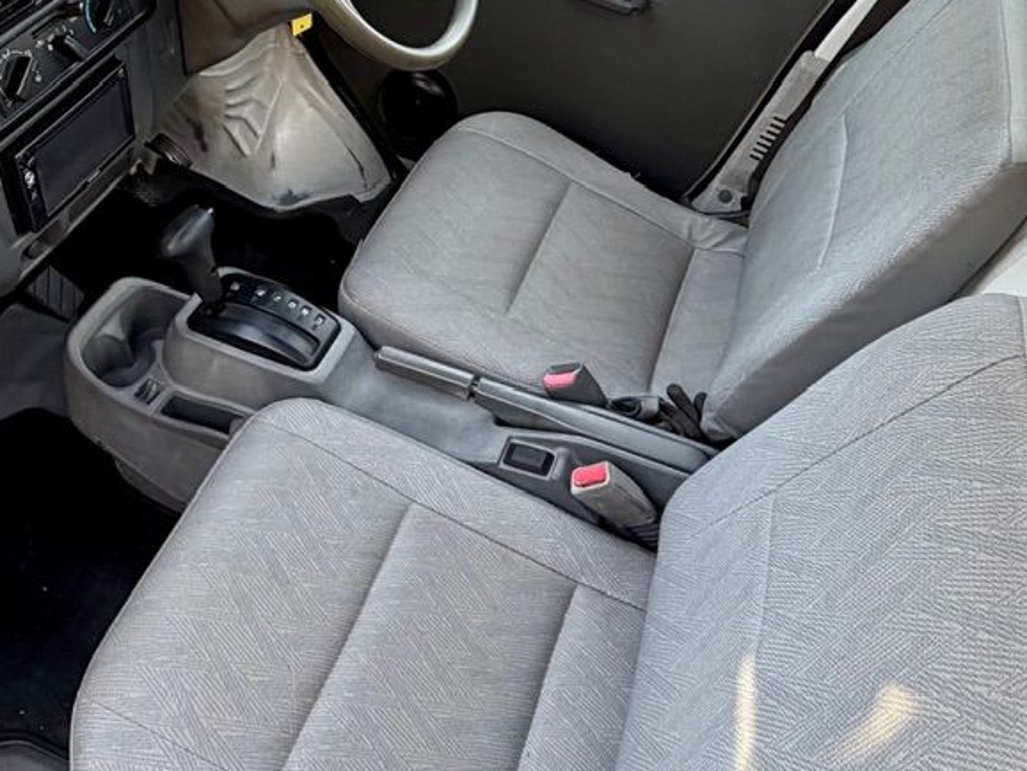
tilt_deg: -49.5
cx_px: 416
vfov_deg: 45.4
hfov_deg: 57.9
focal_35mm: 31
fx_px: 920
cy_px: 332
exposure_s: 1/121
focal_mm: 2.22
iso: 125
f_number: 2.2
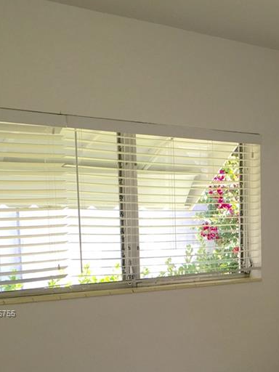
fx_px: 731
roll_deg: -1.0
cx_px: 278
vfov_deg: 27.8
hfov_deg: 20.9
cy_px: 314
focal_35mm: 68
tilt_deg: -6.6
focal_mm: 4.15
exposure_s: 1/120
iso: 25
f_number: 2.2
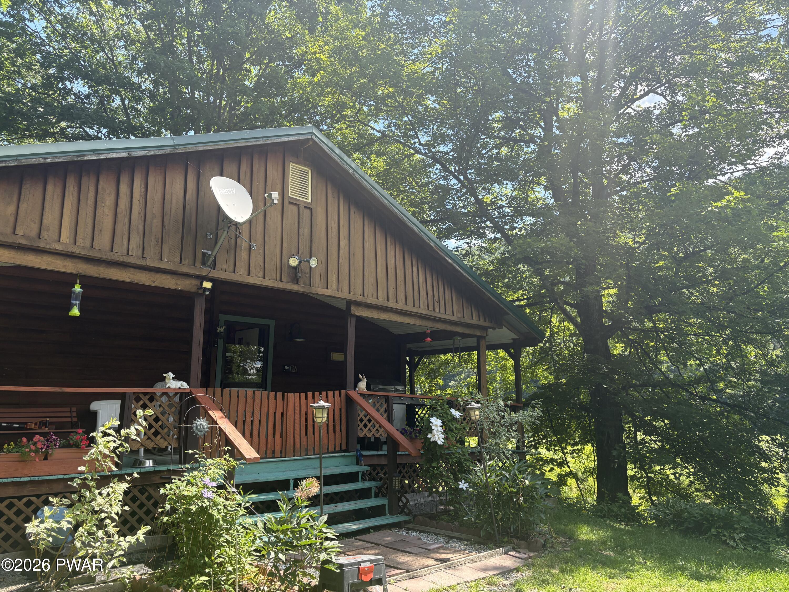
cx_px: 394
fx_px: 593
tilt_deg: +10.0
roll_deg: +0.6
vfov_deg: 53.1
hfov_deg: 67.3
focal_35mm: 26
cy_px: 296
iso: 50
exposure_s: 1/764
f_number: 1.6
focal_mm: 5.96
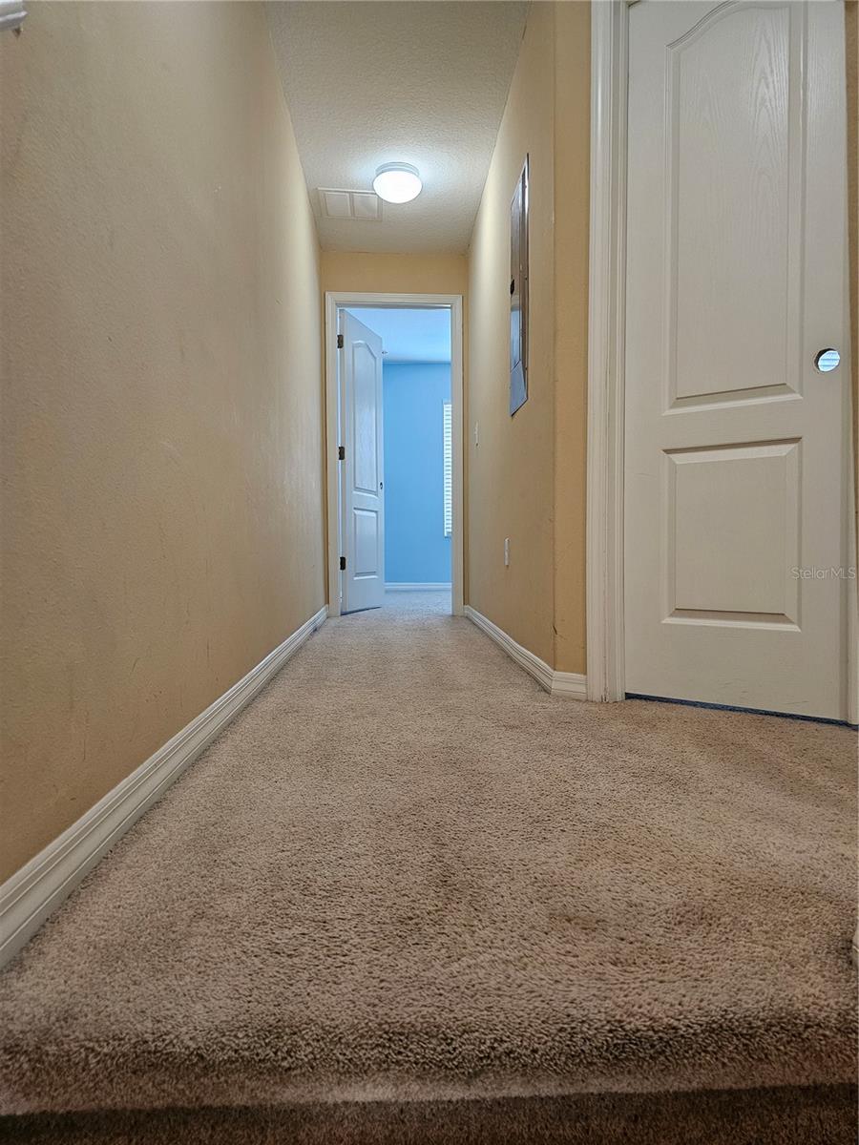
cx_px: 430
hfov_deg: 58.9
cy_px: 572
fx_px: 761
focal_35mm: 23
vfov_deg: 73.9
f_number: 1.7
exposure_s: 1/120
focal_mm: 6.3
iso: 400
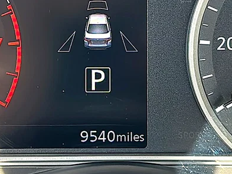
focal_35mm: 82
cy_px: 49
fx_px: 550
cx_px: 91
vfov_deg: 17.9
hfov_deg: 23.8
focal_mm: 6.86
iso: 200
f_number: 1.78
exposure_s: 1/210
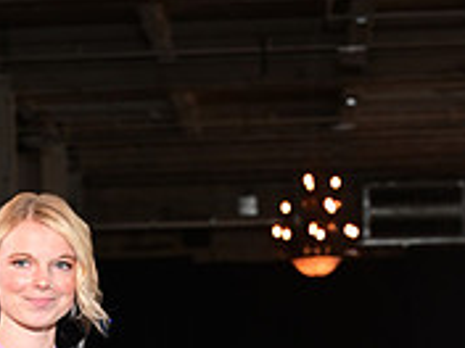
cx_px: 85
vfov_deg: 6.5
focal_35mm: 222
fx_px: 2982
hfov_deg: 8.9
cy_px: 743
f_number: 6.3
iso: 1000
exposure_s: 1/125
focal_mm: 70
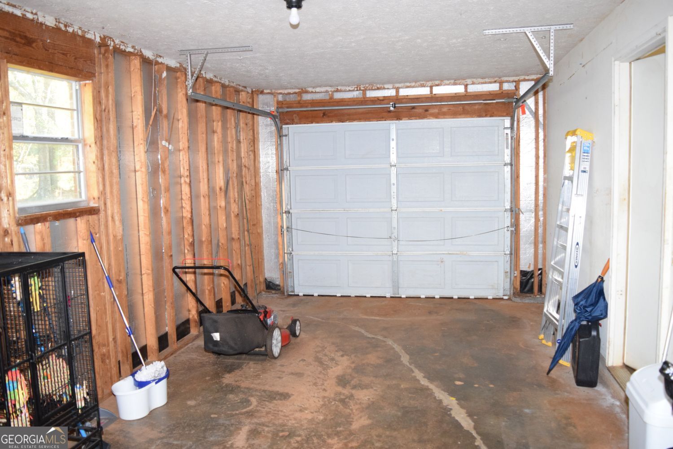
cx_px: 336
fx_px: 561
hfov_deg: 61.9
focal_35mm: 30
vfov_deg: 43.6
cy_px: 224
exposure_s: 1/60
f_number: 3.5
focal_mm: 20
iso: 1800
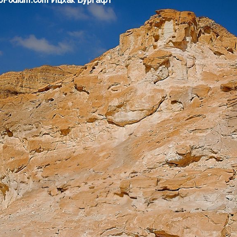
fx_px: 403
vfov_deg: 32.8
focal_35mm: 52
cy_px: 114
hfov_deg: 32.8
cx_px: 129
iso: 125
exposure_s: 1/400
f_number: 10
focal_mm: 26
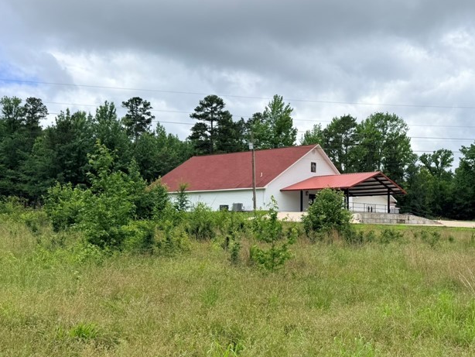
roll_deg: -1.4
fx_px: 549
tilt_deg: +2.3
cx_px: 359
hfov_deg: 45.1
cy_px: 207
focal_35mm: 40
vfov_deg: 35.9
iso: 80
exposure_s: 1/4405
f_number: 1.78
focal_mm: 6.76
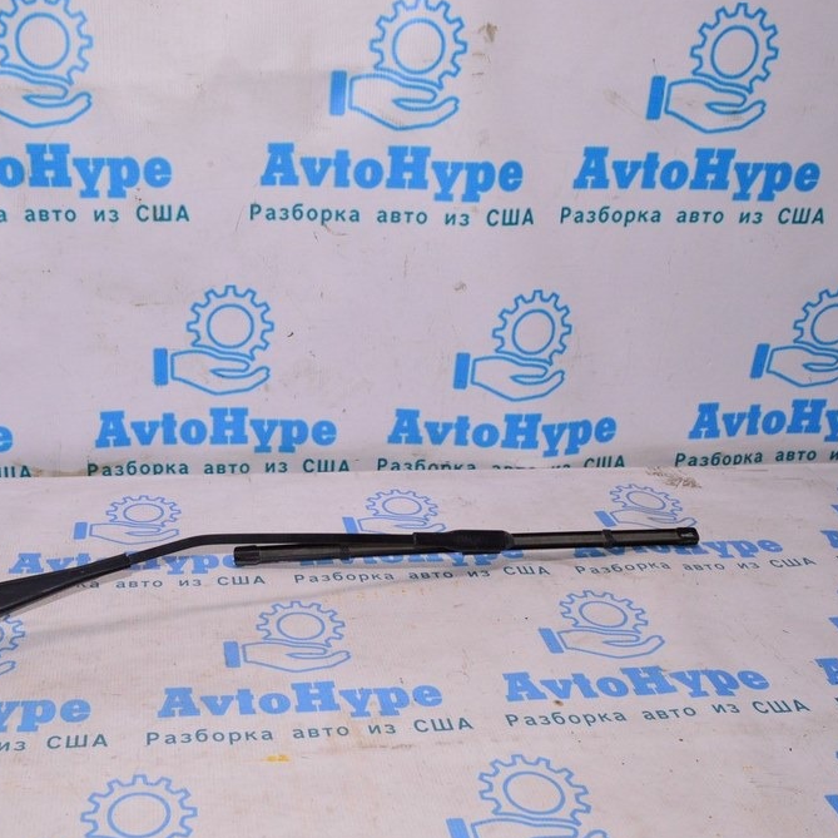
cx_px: 262
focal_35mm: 39
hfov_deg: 42.1
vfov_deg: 42.8
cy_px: 420
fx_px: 1068
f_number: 8
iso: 1600
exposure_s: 1/200
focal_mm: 20
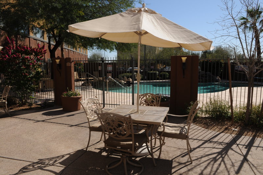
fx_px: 186
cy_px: 88
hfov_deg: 70.5
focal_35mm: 26
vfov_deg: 50.3
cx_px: 132
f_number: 14
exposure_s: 1/200
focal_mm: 17
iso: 200
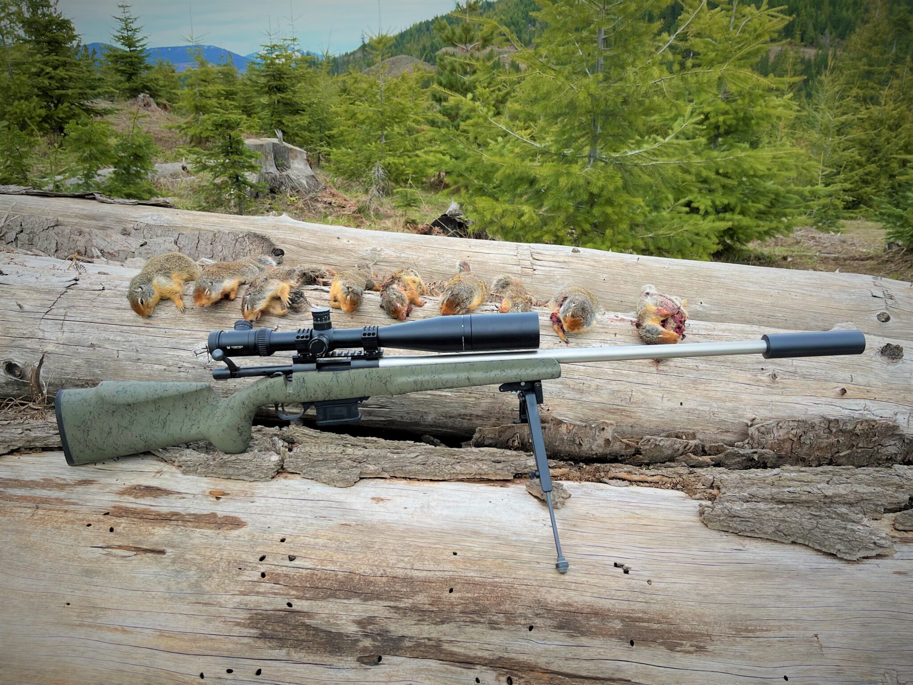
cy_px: 342
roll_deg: +0.4
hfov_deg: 67.3
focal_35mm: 26
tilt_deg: -21.5
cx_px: 456
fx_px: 686
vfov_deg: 53.1
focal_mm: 5.1
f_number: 1.6
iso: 50
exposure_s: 1/544
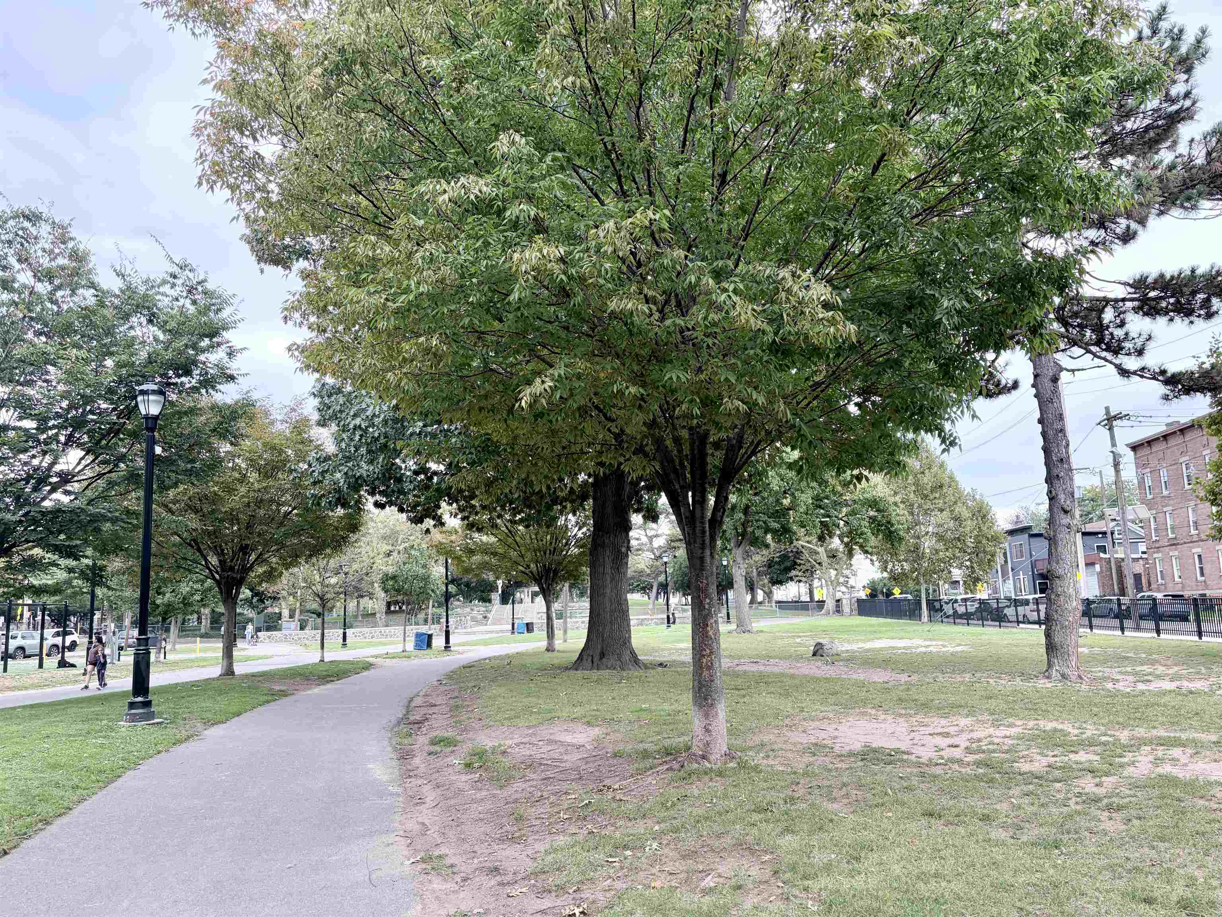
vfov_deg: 53.1
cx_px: 611
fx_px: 918
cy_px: 458
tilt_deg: +9.7
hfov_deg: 67.3
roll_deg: +0.2
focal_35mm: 26
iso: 64
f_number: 1.6
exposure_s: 1/404
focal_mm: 5.96
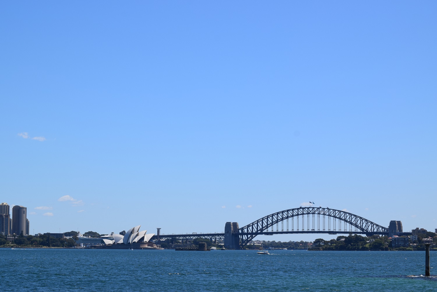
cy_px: 146
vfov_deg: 15.2
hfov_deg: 22.6
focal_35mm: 90
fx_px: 1092
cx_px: 218
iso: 200
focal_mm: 60
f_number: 13
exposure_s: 1/500
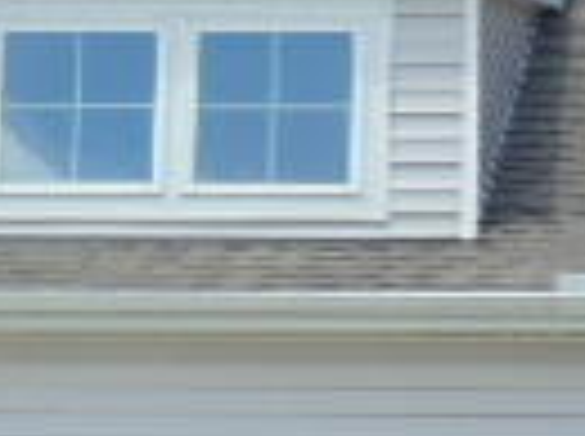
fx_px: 3407
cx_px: 621
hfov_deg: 9.7
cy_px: 234
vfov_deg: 7.3
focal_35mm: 202
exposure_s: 1/640
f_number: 3.6
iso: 80
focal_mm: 7.4
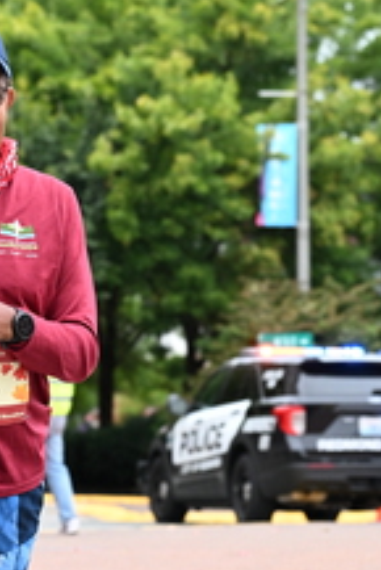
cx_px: -14
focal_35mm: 170
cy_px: 320
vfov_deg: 12.1
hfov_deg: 8.0
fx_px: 2694
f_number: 4
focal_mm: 67
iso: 1600
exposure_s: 1/500
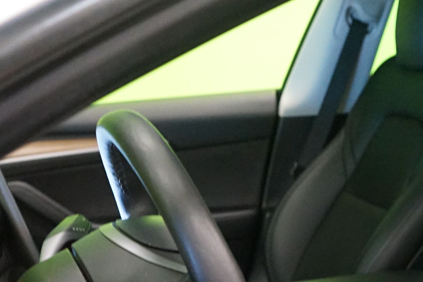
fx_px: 799
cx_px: 390
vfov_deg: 19.3
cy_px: 293
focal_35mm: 68
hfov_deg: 28.4
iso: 6400
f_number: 3.5
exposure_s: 1/40
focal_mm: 28
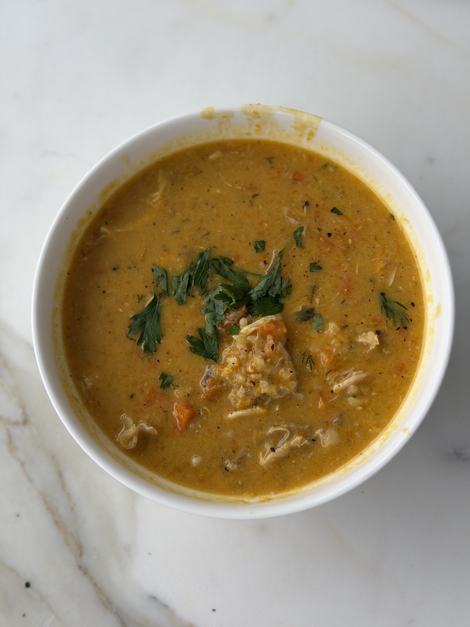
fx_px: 869
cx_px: 235
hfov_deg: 30.3
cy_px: 314
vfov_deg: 39.7
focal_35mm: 48
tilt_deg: -78.8
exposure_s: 1/60
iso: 100
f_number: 1.78
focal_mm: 6.76
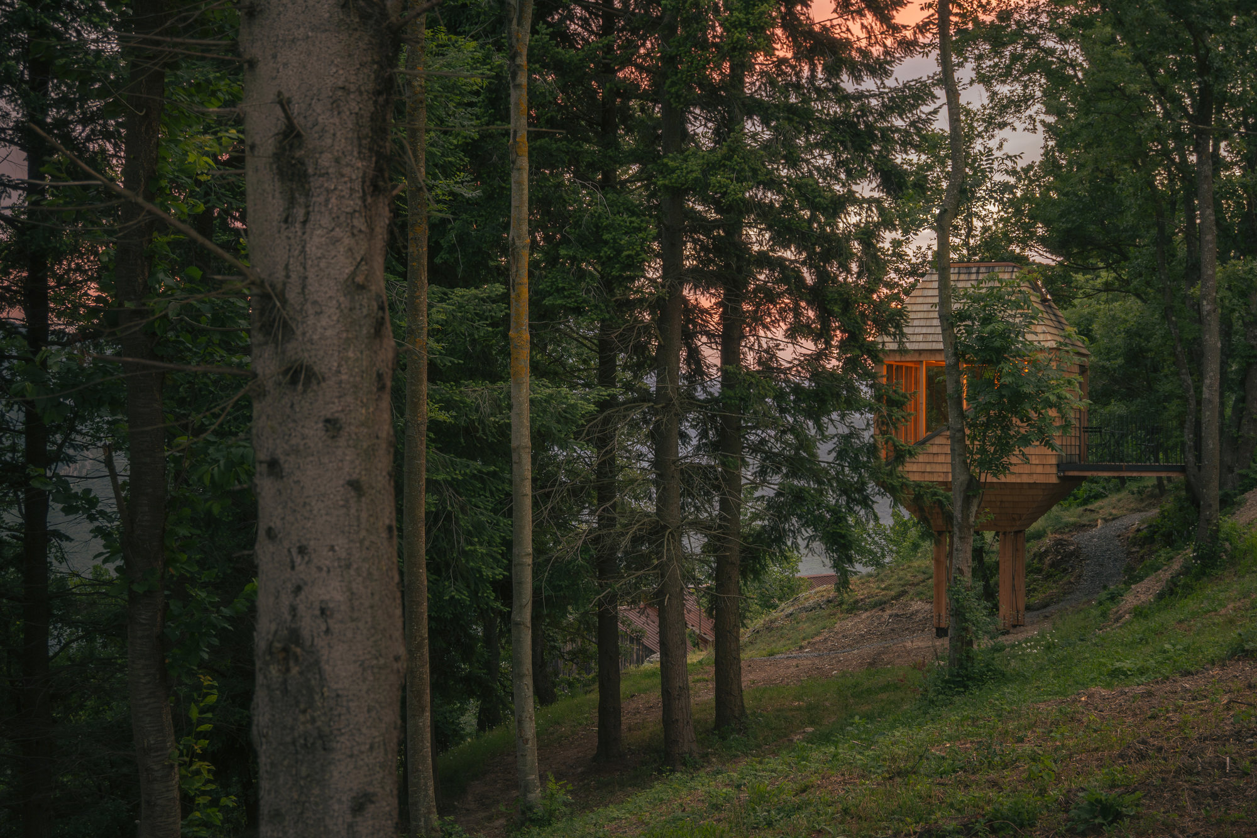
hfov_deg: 35.1
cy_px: 419
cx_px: 628
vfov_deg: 23.8
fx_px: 1990
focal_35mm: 57
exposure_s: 1/10
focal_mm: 38
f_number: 5.6
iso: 400
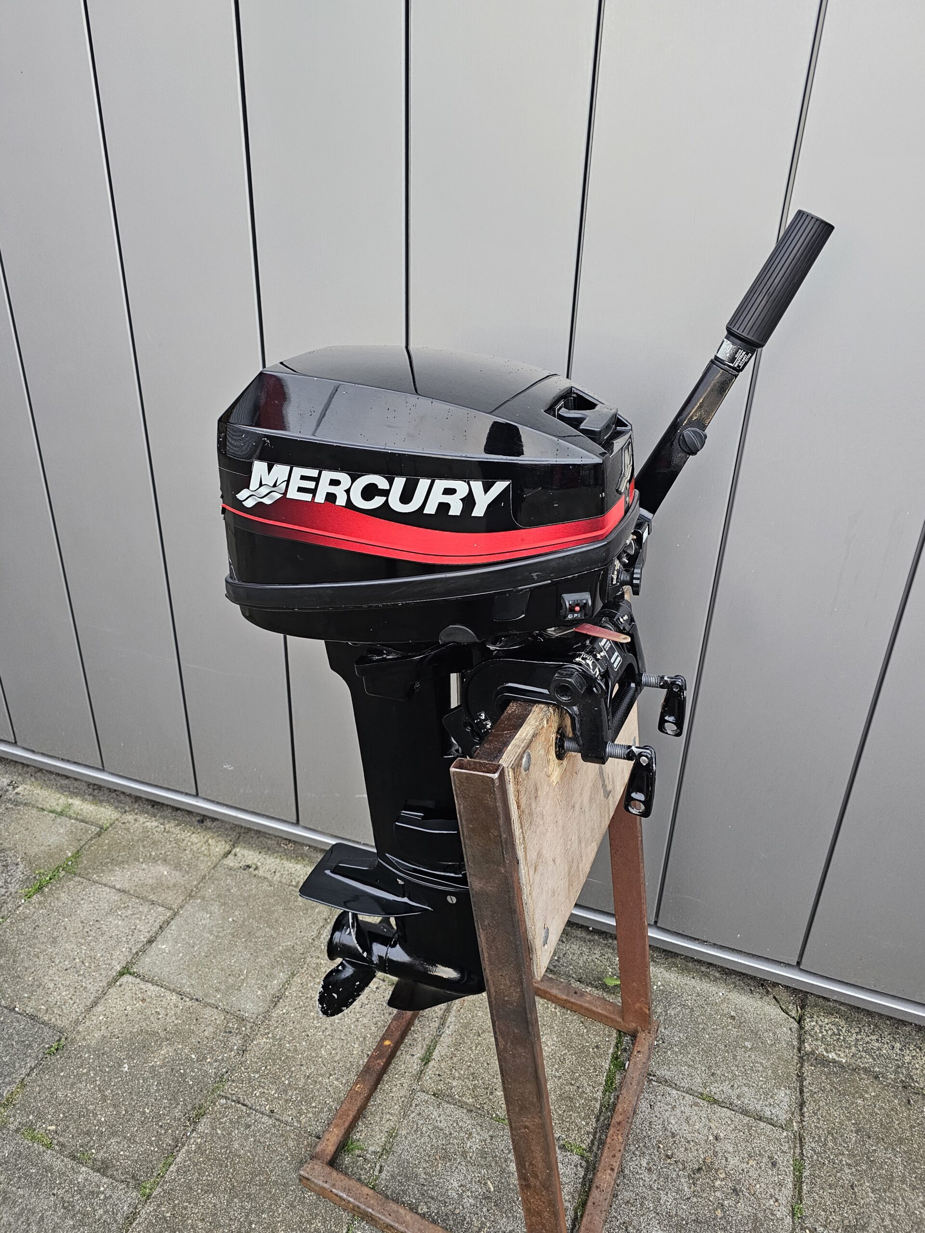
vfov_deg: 73.9
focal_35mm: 23
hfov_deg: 58.9
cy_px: 616
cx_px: 462
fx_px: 819
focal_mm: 6.3
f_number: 1.7
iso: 320
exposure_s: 1/142
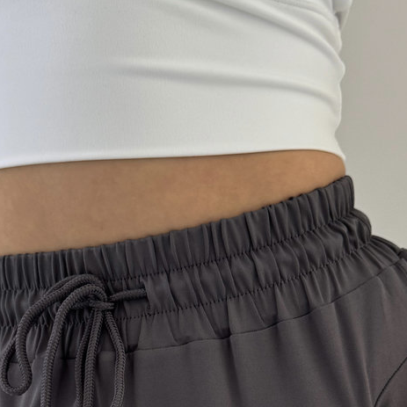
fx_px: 732
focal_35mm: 55
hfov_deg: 31.1
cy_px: 456
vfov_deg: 28.1
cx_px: 182
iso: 80
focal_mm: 6.76
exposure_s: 1/121
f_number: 1.78
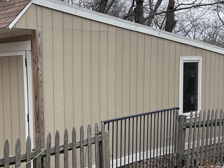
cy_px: 97
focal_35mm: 53
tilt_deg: -5.5
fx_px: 343
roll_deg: +1.4
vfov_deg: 27.5
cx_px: 44
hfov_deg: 35.0
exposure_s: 1/910
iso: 80
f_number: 1.78
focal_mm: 6.86
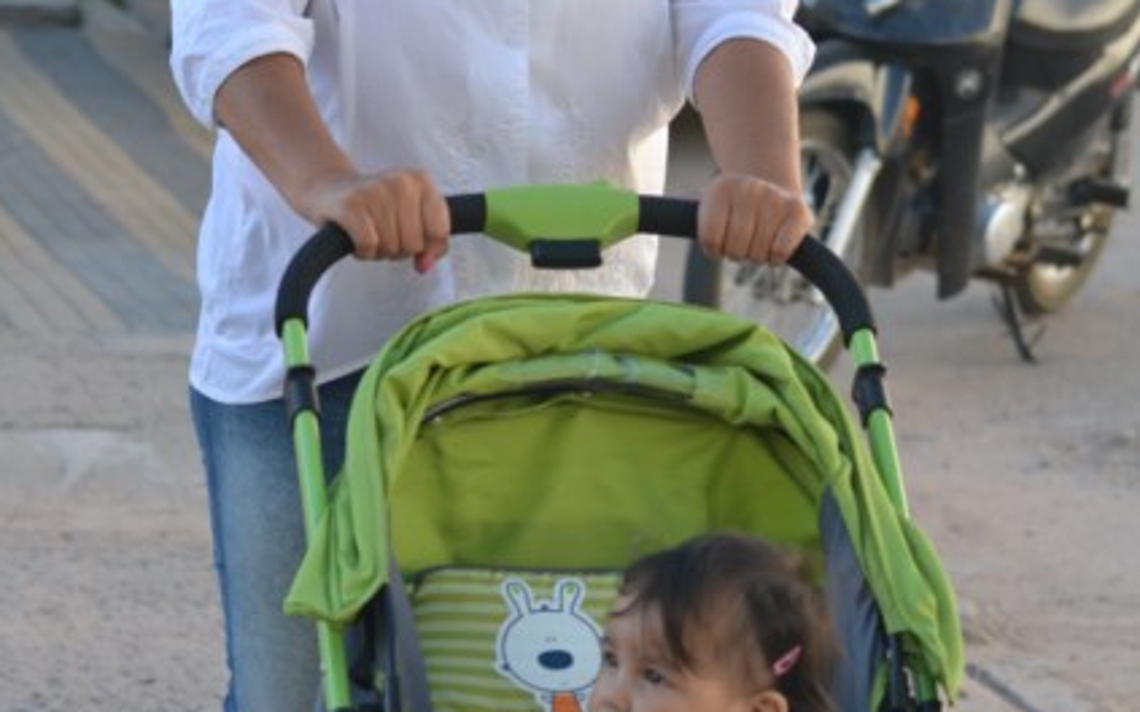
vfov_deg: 8.1
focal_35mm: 162
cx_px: 567
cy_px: 227
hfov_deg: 12.9
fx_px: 5031
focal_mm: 70
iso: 400
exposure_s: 1/400
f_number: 5
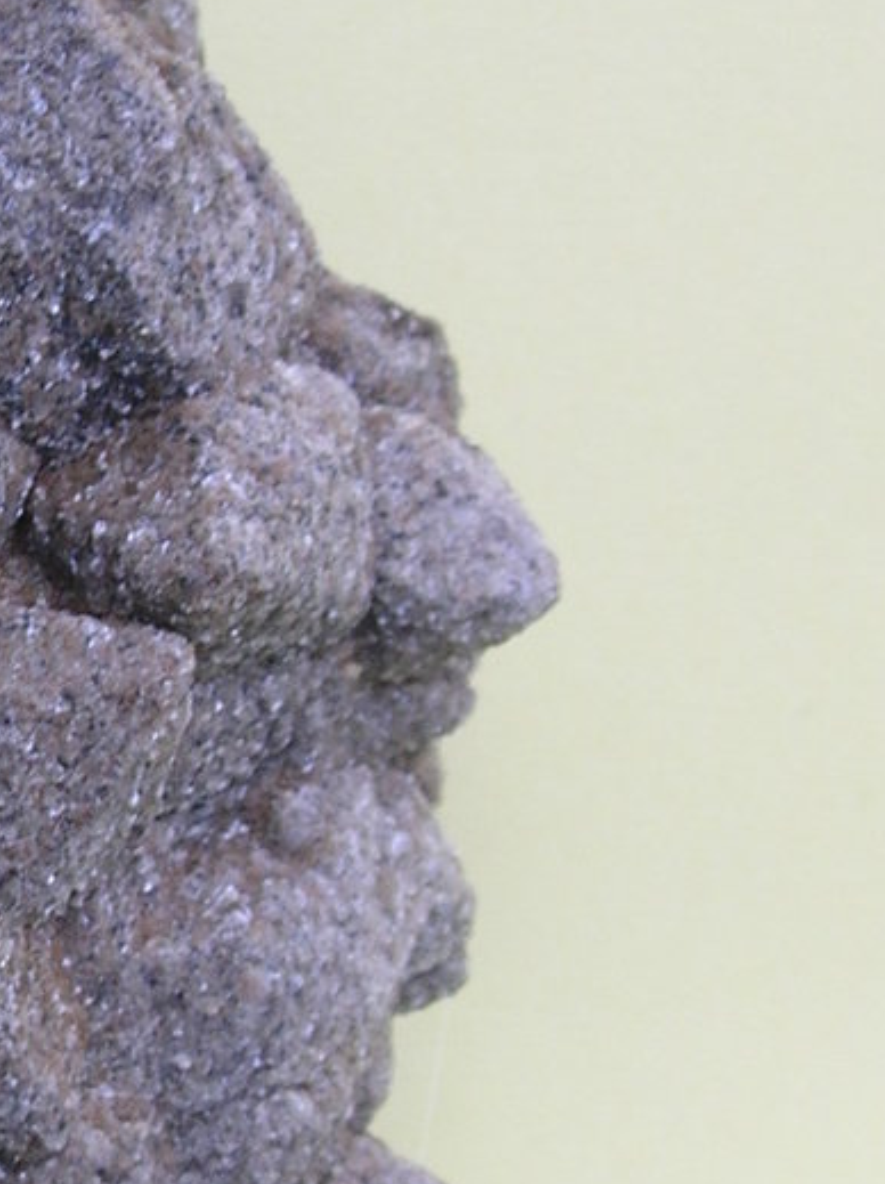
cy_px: 721
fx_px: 3792
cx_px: -305
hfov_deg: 12.8
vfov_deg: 17.7
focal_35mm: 111
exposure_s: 1/8.9
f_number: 2.7
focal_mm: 6
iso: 50
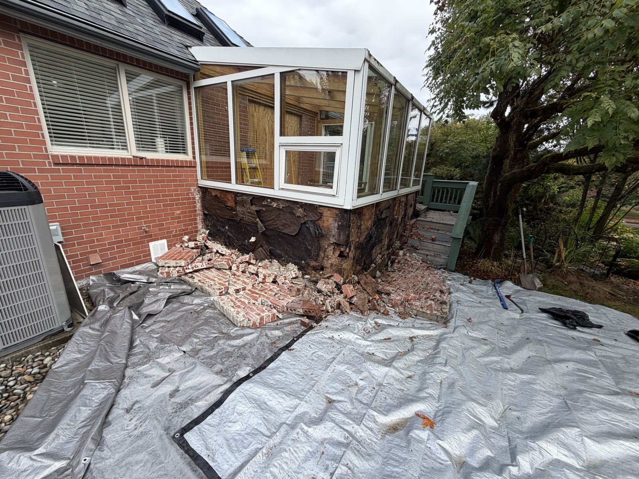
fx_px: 258
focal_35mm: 14
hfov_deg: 102.1
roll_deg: -2.9
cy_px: 240
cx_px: 320
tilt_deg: -17.5
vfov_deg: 85.7
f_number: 2.2
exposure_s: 1/502
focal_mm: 2.22
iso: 50
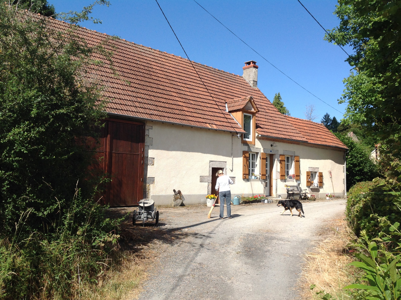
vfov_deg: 40.6
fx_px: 405
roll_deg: -1.2
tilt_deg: +7.5
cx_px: 200
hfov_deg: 52.7
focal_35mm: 35
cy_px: 150
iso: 50
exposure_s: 1/1890
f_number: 2.4
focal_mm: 4.28
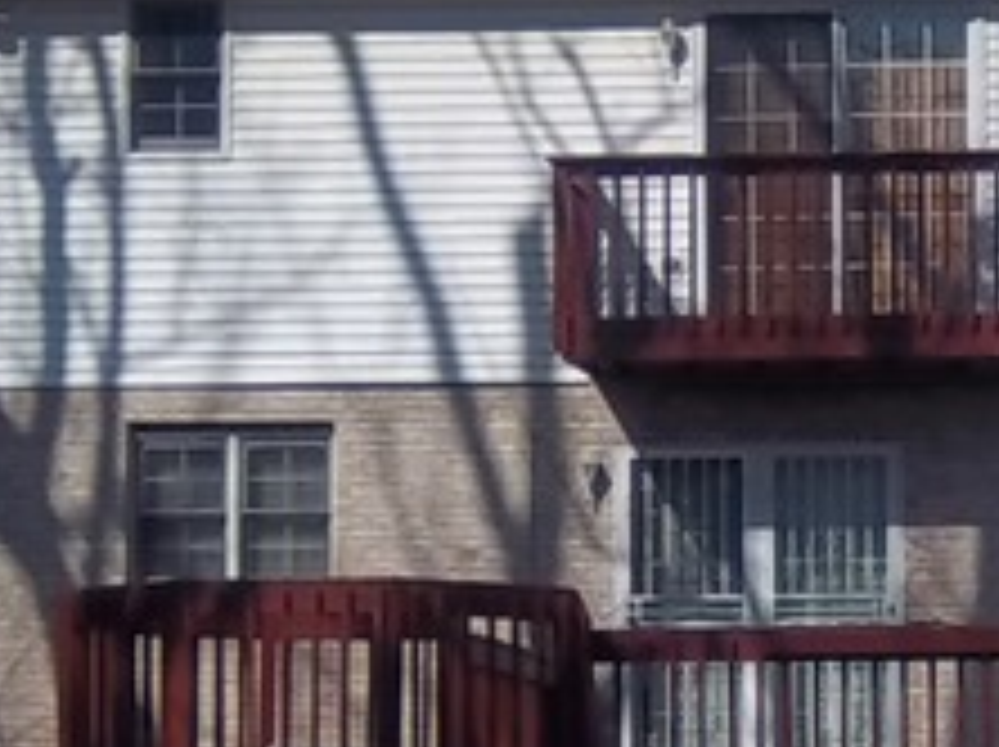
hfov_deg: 9.5
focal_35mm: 205
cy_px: 500
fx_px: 5910
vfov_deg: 7.2
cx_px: 1161
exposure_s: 1/320
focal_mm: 12.67
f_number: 13.21
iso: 64
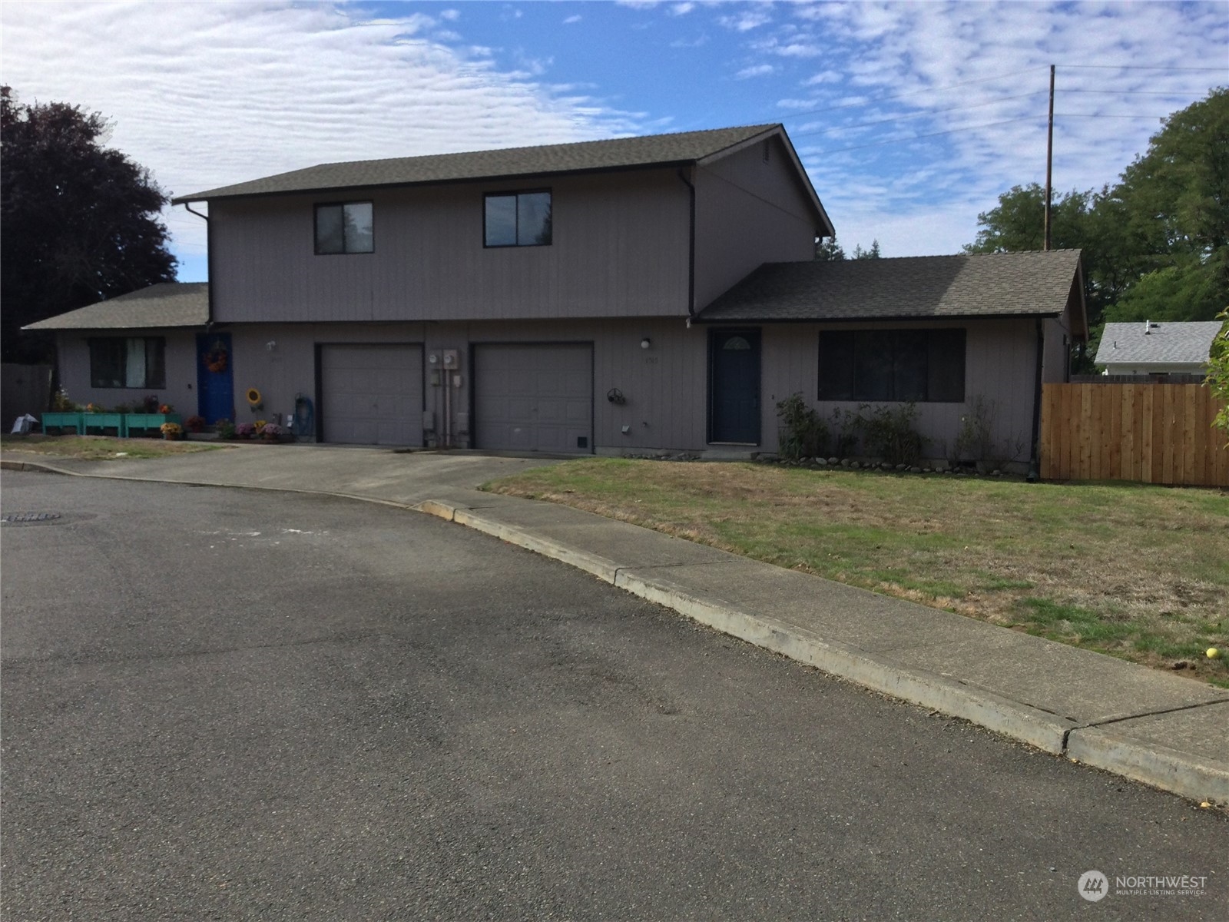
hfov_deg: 58.4
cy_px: 461
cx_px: 614
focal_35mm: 31
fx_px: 1101
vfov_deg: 45.4
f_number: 2.4
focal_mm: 3.3
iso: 25
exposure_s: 1/1664
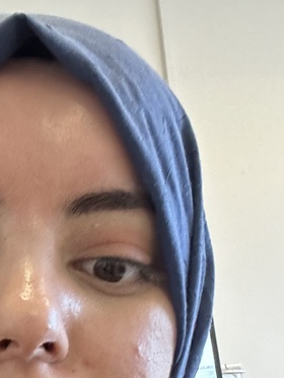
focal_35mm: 74
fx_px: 809
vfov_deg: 24.9
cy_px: 390
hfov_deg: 19.1
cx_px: -31
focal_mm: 2.69
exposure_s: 1/25
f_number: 1.9
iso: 320
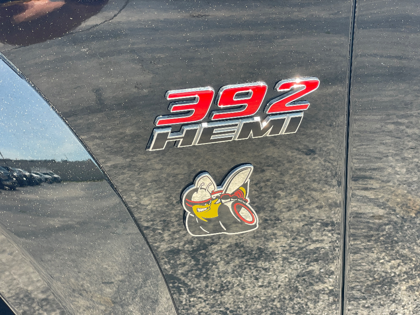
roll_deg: -0.1
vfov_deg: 28.0
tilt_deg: -23.0
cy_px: 158
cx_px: 210
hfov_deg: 36.8
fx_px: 631
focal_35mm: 52
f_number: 2
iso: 25
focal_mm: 6
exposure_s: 1/122
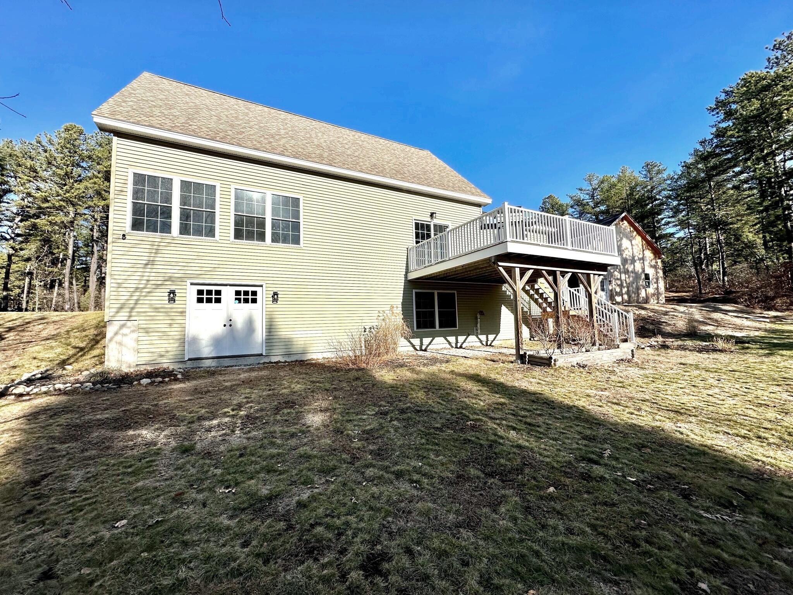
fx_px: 321
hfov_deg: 102.1
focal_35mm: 14
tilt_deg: +4.8
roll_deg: +1.4
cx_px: 396
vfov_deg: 85.7
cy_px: 298
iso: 50
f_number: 2.2
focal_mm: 2.22
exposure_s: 1/3040
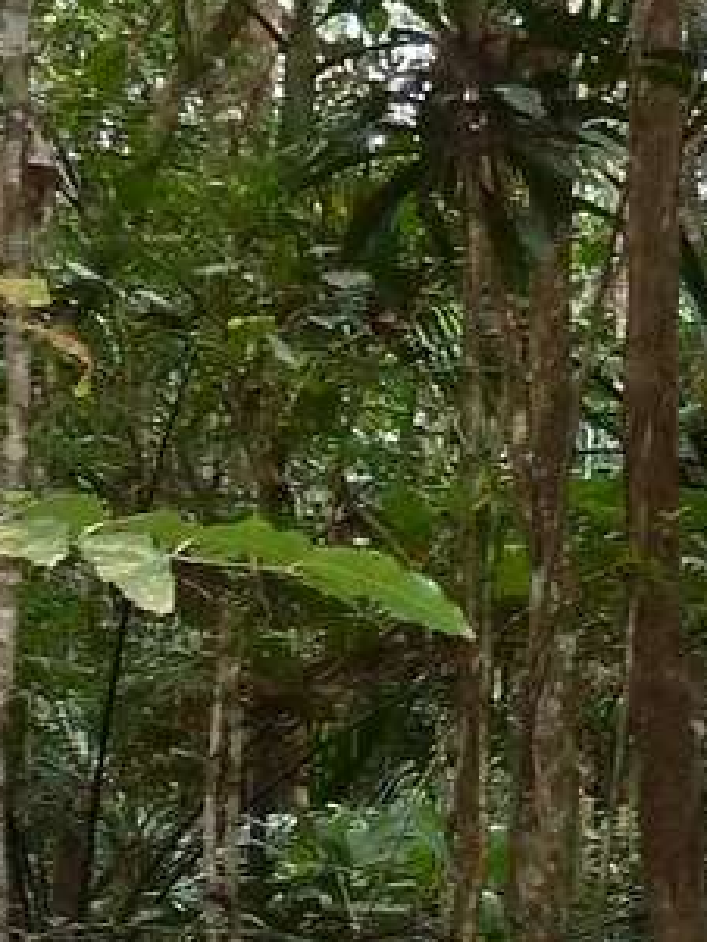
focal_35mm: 133
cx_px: 704
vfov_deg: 14.4
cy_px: 1133
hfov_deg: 11.1
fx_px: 3619
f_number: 3.3
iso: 250
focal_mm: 4.1
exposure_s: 1/30
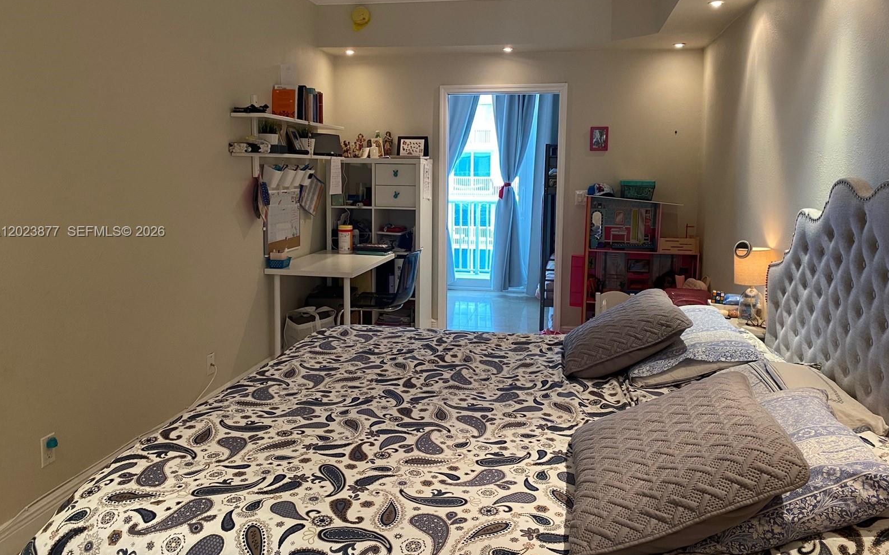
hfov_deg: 66.5
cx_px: 441
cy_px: 232
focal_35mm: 28
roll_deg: -0.4
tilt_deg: -6.3
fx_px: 678
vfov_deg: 44.4
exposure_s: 1/60
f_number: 1.8
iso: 250
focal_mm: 4.25
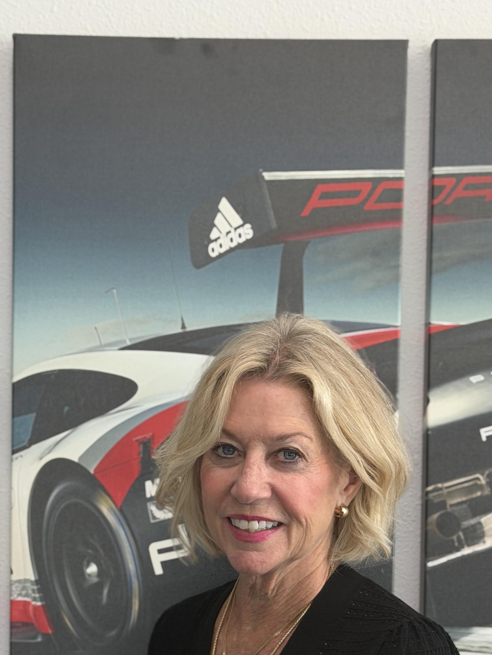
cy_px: 498
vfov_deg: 23.0
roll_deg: +0.0
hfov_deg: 17.6
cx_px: 213
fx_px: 1592
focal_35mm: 84
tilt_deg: -2.1
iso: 50
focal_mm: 6.76
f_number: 1.78
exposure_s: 1/60
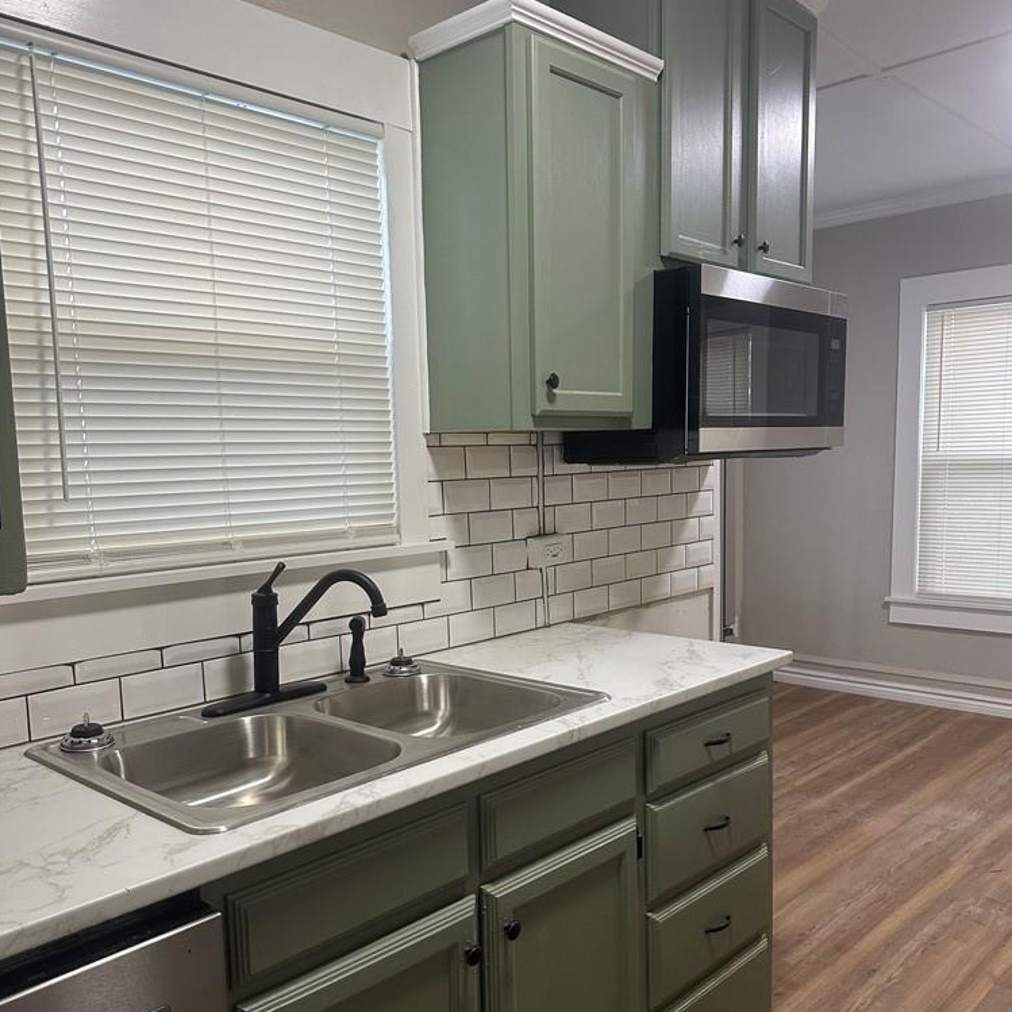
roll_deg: +0.5
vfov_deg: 55.4
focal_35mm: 29
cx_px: 515
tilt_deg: -6.9
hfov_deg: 55.6
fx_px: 959
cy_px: 574
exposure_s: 1/120
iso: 200
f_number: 1.78
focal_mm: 6.86
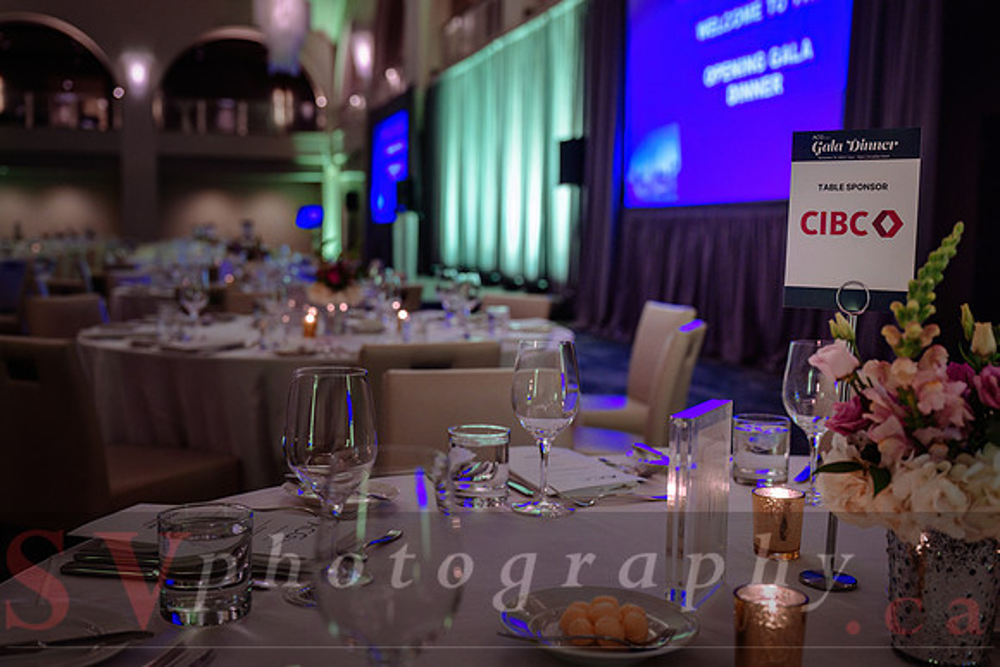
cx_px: 500
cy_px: 334
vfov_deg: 34.2
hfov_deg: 49.5
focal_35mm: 39
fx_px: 1085
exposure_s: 1/40
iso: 800
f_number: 3.5
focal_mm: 38
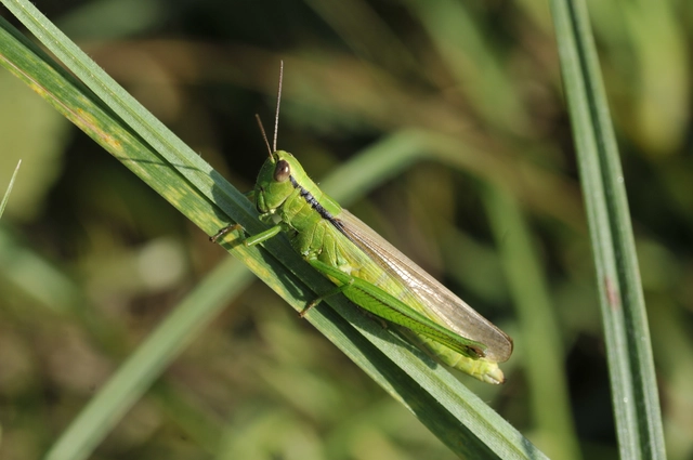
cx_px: 346
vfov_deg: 8.7
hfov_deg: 13.1
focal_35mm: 158
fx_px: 3028
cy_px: 230
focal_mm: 105
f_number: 13
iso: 250
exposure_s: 1/320
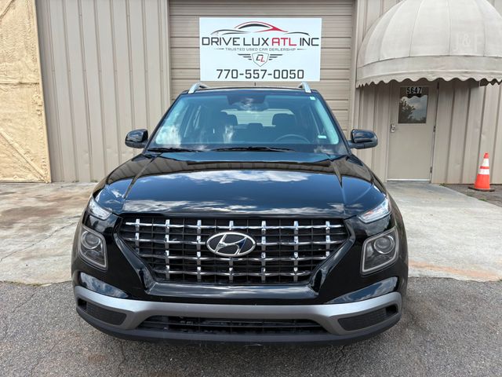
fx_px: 377
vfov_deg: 53.1
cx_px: 251
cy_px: 188
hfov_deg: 67.3
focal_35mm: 26
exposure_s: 1/1337
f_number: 1.6
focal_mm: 5.96
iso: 50
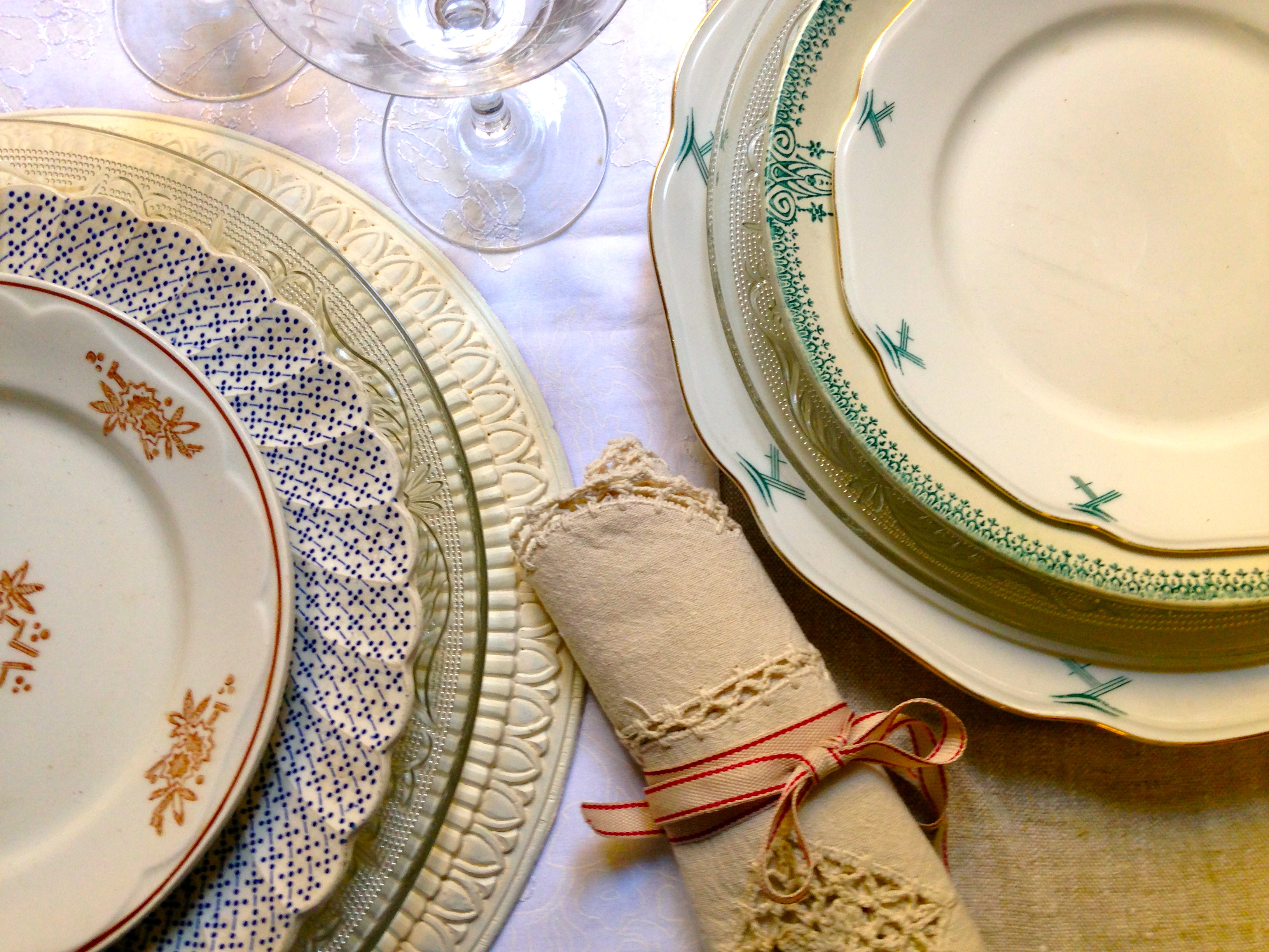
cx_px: 634
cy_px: 476
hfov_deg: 55.4
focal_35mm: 33
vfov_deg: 42.9
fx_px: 1210
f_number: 2.4
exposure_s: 1/20
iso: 80
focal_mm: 4.12
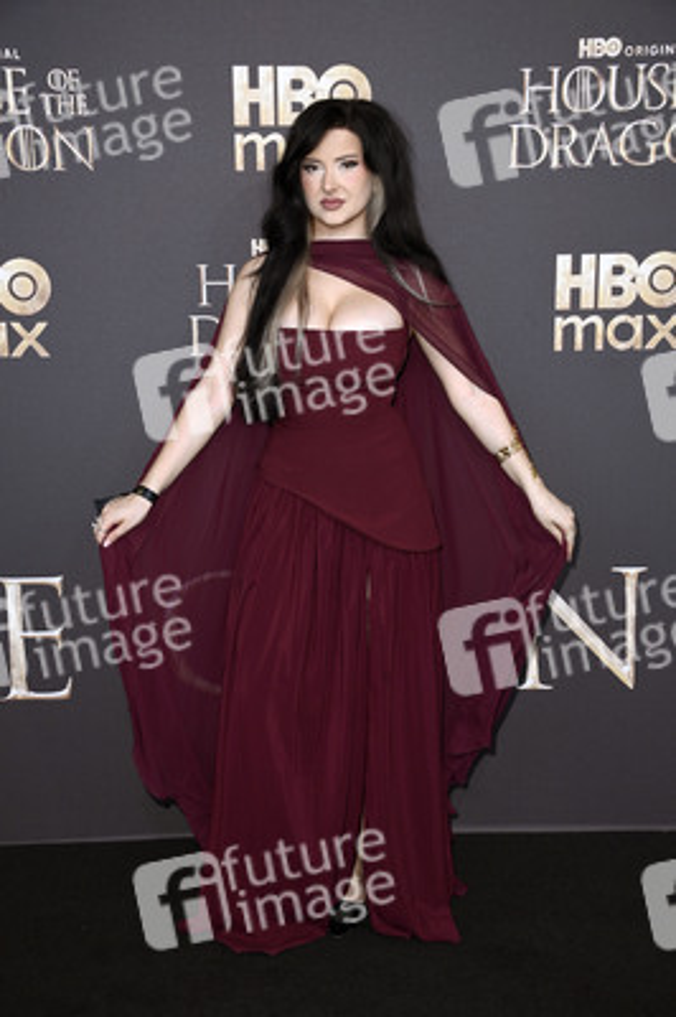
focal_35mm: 48
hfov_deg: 28.0
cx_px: 338
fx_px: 1354
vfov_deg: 41.1
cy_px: 508
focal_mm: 48
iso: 320
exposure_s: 1/250
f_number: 5.6
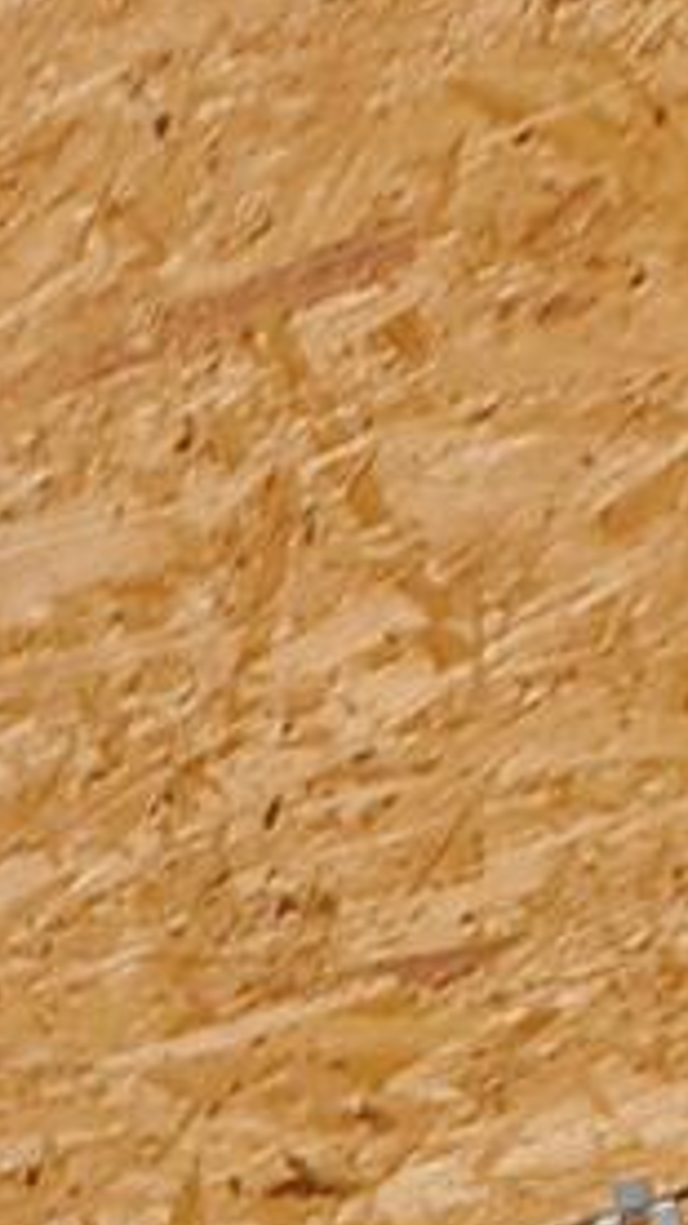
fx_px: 5553
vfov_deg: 9.6
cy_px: 3706
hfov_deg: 4.6
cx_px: -3760
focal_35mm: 171
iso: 100
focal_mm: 10
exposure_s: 1.6
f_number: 4.5
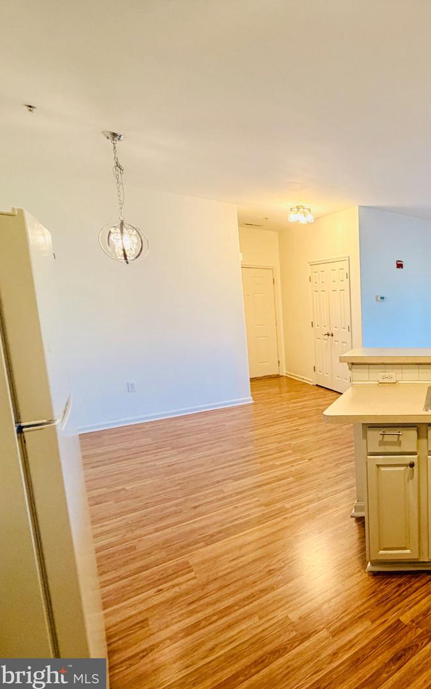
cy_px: 347
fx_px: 376
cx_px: 457
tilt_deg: -6.8
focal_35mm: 20
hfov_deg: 46.6
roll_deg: +0.3
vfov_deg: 85.0
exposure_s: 1/60
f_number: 2.2
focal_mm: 2.22
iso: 250
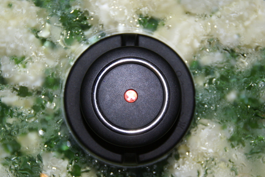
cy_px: 92
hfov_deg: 16.4
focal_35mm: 125
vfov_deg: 11.0
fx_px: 921
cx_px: 134
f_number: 5.6
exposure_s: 1/125
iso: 400
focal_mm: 80
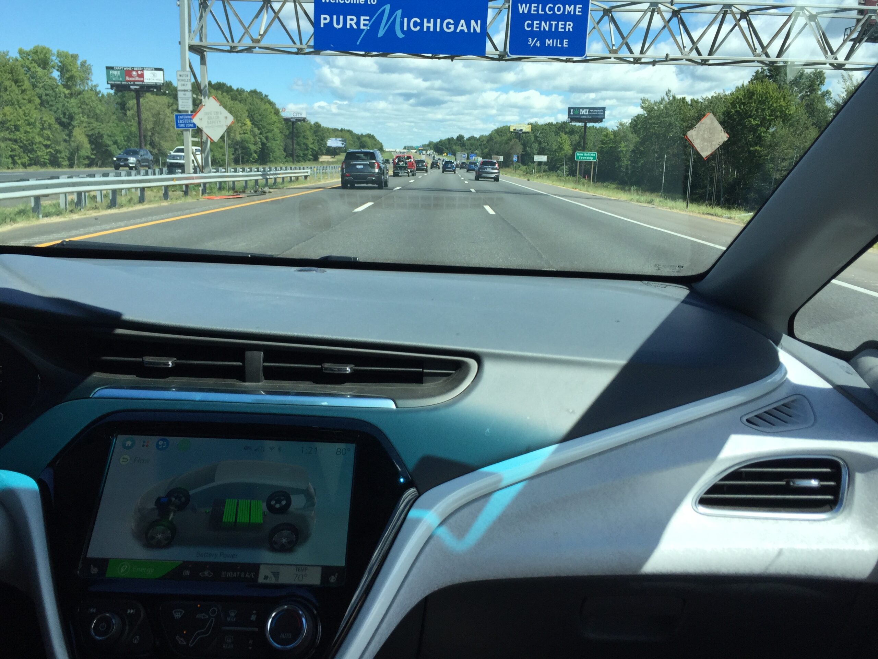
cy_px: 330
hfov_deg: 61.7
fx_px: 736
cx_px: 439
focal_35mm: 29
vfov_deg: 48.2
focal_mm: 4.15
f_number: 2.2
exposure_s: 1/1199
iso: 32
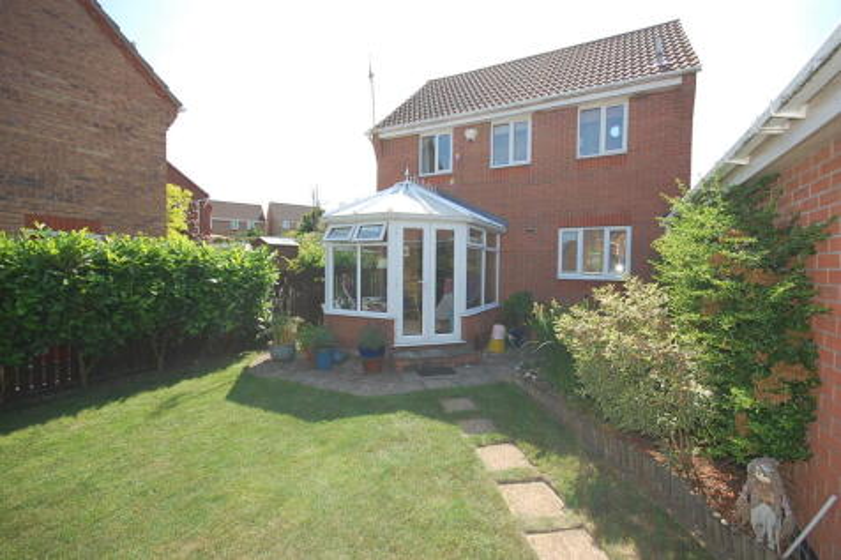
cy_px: 280
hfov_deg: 100.4
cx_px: 420
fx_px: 350
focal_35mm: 15
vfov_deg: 77.3
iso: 280
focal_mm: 10
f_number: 8
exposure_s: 1/250
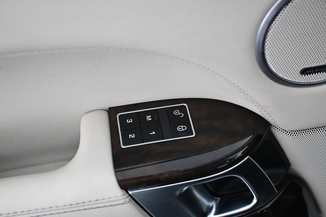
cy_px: 108
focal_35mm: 50
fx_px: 448
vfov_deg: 27.3
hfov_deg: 40.0
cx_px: 163
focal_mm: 33
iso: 5600
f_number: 5
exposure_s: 1/60
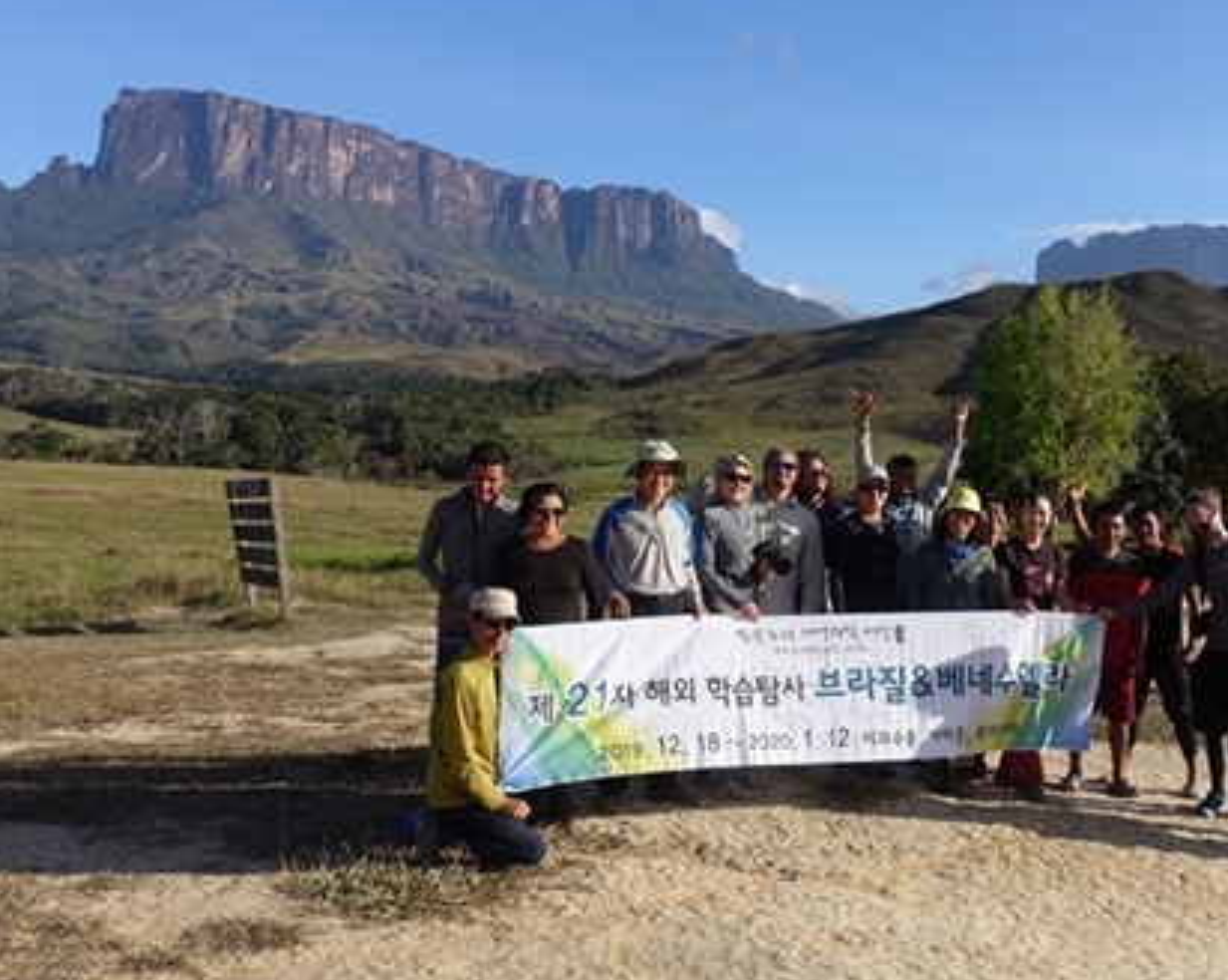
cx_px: 866
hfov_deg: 51.4
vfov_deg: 43.3
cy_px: 459
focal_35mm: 34
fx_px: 1235
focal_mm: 8.8
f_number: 5.6
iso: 125
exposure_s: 1/500
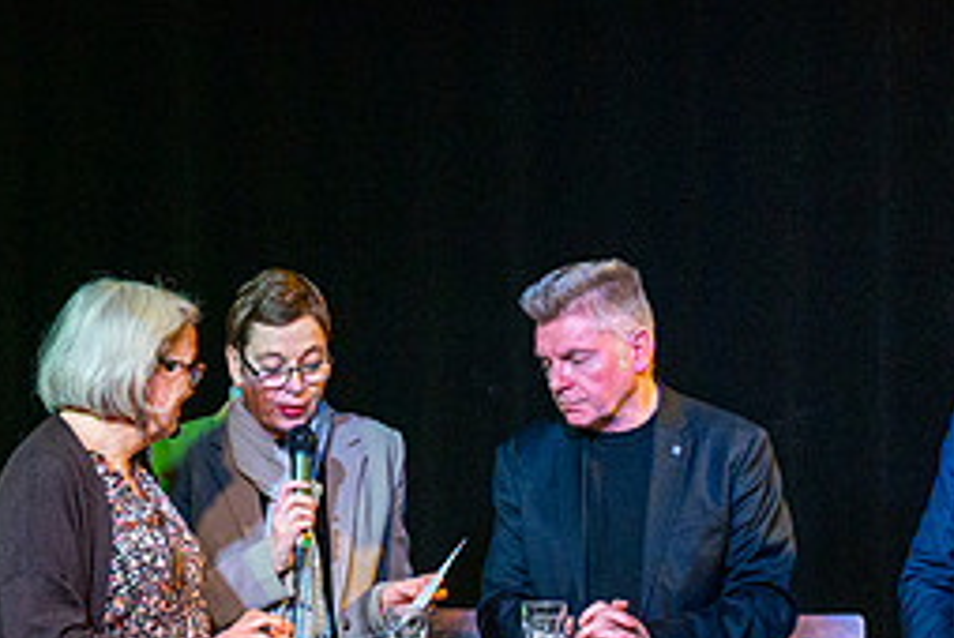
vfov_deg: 8.4
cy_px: 692
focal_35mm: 163
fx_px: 4324
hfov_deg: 12.6
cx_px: 507
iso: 4000
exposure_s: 1/125
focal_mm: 70
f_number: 2.8
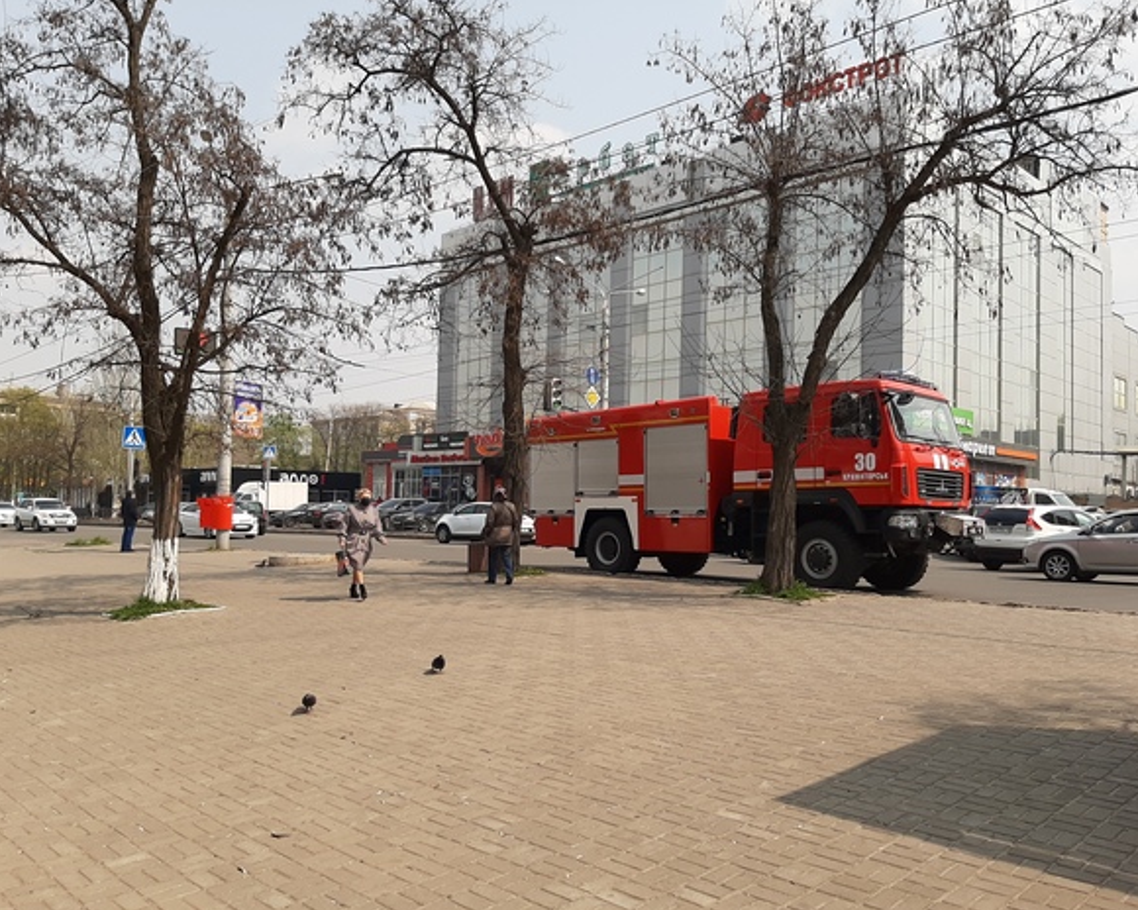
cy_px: 467
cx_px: 553
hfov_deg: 62.2
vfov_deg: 51.5
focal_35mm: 28
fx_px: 943
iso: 40
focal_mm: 3.93
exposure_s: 1/2618
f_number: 1.7
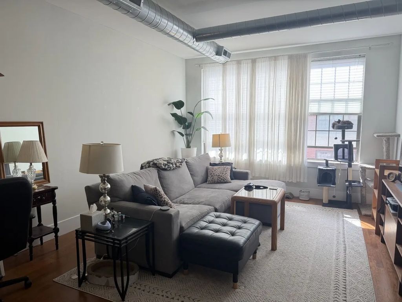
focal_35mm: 24
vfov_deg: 56.8
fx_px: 279
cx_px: 201
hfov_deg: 71.6
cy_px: 151
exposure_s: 1/120
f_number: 1.78
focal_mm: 6.76
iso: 250
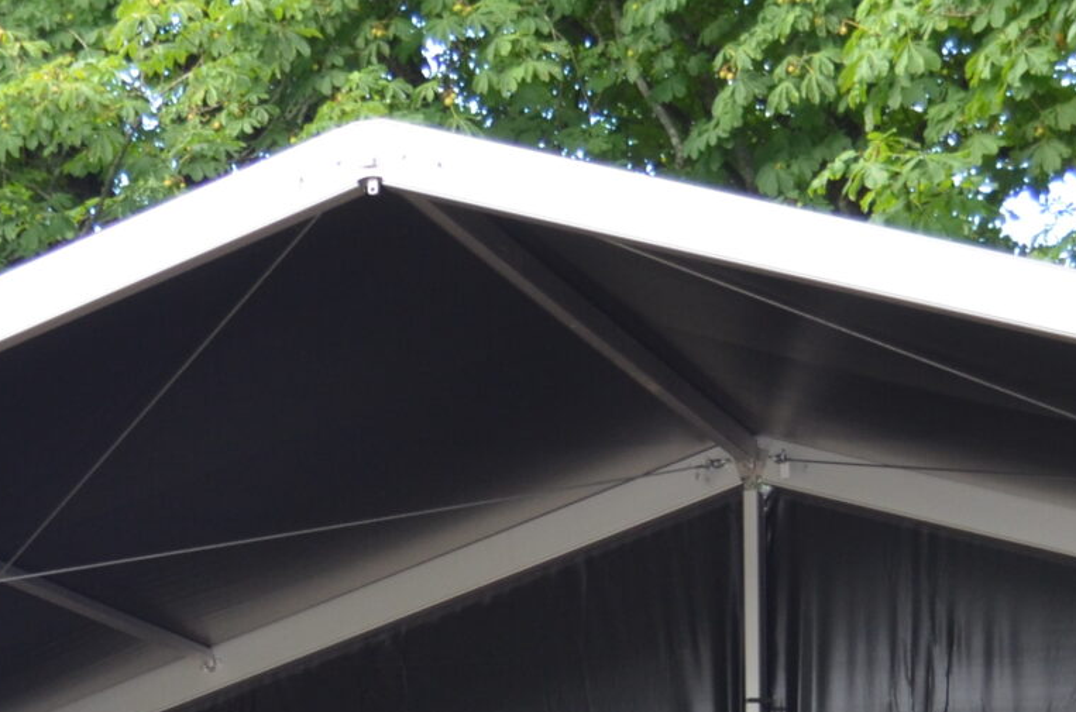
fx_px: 4205
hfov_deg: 14.6
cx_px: 430
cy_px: 1015
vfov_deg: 9.5
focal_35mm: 141
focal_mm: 28
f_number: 4.5
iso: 400
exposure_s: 1/125
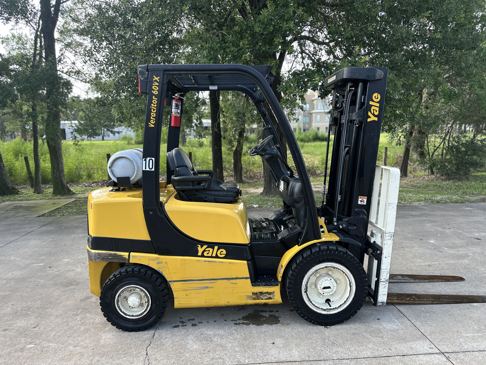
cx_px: 243
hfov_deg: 71.6
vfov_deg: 56.8
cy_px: 182
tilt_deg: -8.7
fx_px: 337
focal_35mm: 24
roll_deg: +1.7
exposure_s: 1/516
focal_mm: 6.86
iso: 80
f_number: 1.78
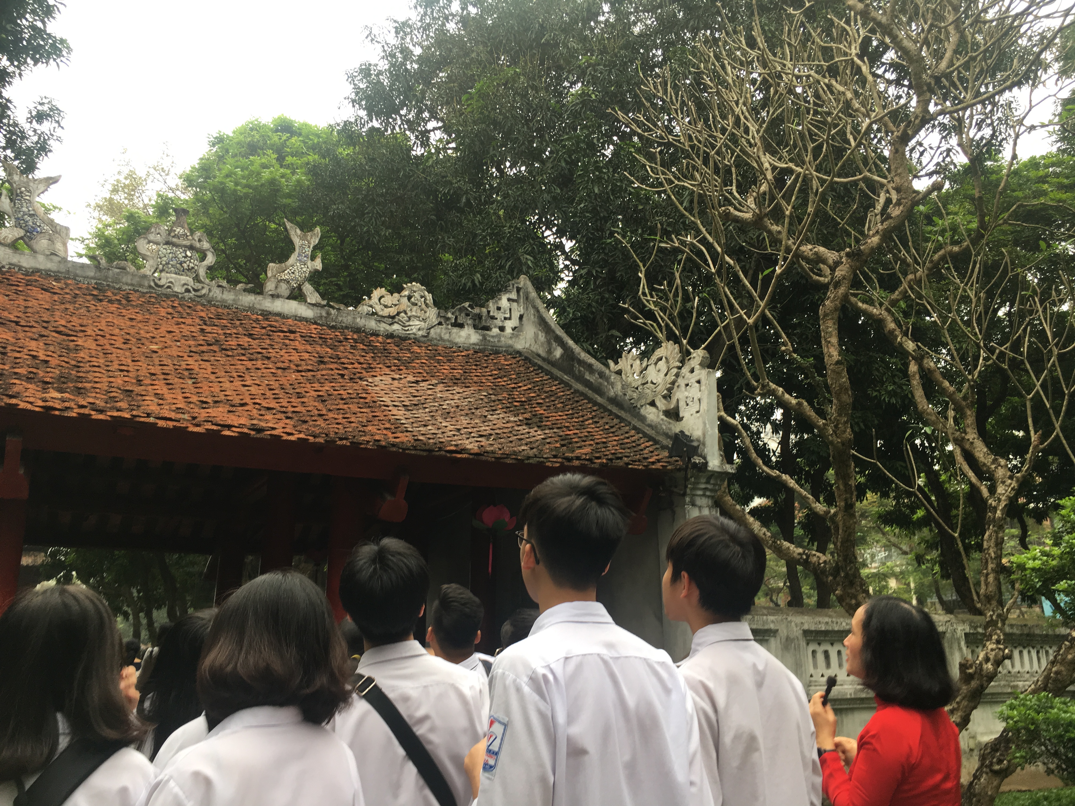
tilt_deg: +18.7
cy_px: 403
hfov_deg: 61.7
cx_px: 538
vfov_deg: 48.2
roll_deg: +1.5
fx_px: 901
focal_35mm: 29
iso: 32
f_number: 2.2
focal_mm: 4.15
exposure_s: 1/50
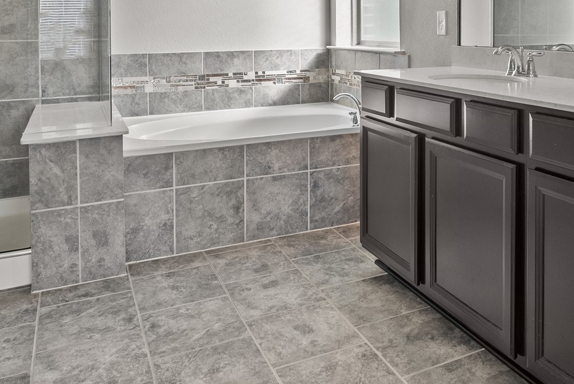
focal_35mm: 34
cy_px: 22
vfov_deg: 36.0
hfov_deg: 54.7
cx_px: 380
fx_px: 542
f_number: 8
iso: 640
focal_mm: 16
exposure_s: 1/5
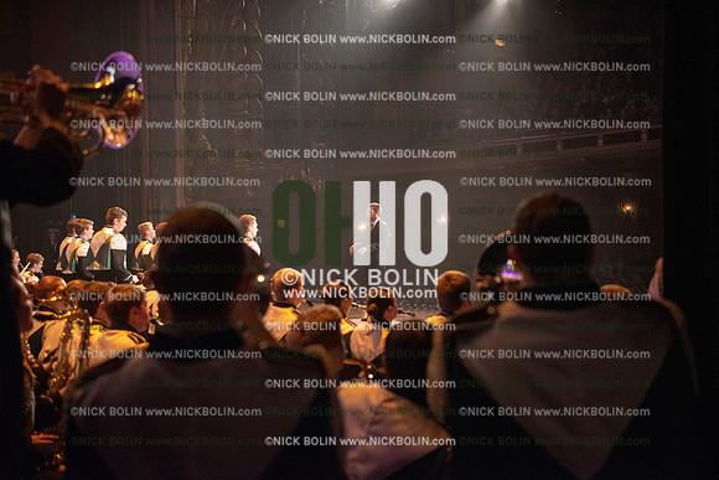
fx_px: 799
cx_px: 360
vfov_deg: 33.4
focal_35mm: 40
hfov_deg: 48.4
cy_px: 240
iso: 2000
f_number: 2.8
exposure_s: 1/200
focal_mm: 40
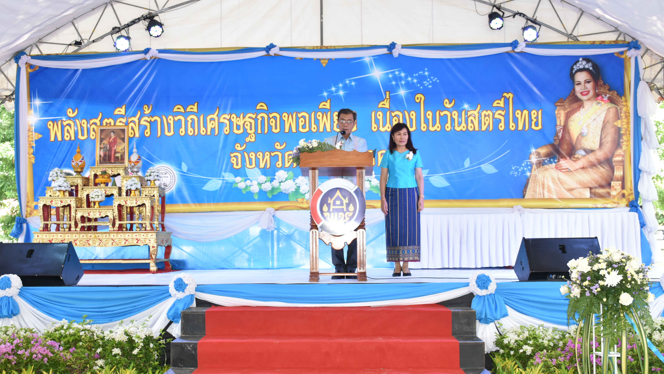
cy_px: 212
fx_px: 749
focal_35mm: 43
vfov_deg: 28.0
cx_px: 332
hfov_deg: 47.8
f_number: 6.3
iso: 800
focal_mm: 27
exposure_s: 1/200
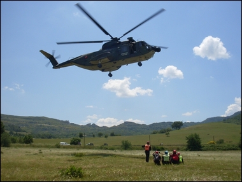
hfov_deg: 48.9
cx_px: 121
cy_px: 91
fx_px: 266
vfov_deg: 37.8
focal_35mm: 38
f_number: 8.4
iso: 80
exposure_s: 1/350
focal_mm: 6.3
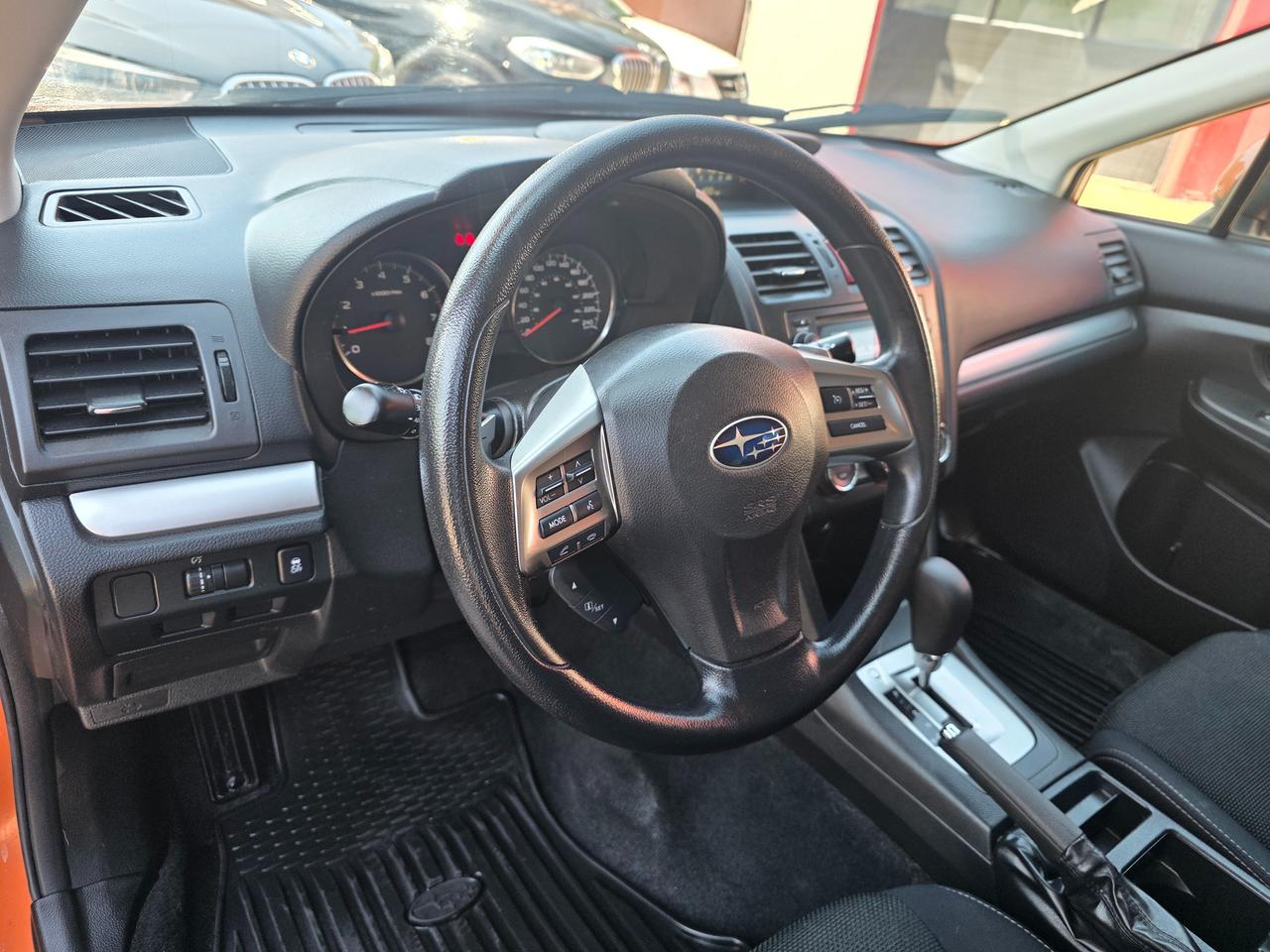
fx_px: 844
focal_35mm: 23
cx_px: 635
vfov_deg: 58.9
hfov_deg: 73.9
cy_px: 476
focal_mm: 6.3
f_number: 1.7
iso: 100
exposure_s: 1/180
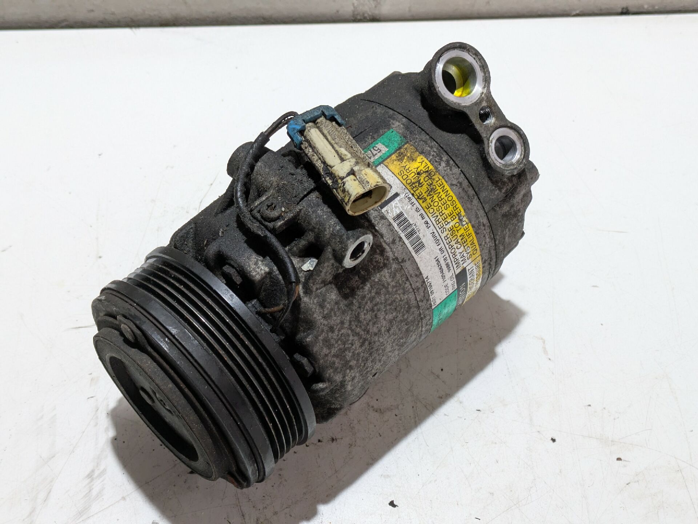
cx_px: 349
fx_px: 1028
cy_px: 262
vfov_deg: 28.6
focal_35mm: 51
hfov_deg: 37.5
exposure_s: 1/100
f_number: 1.89
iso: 185
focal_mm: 5.43
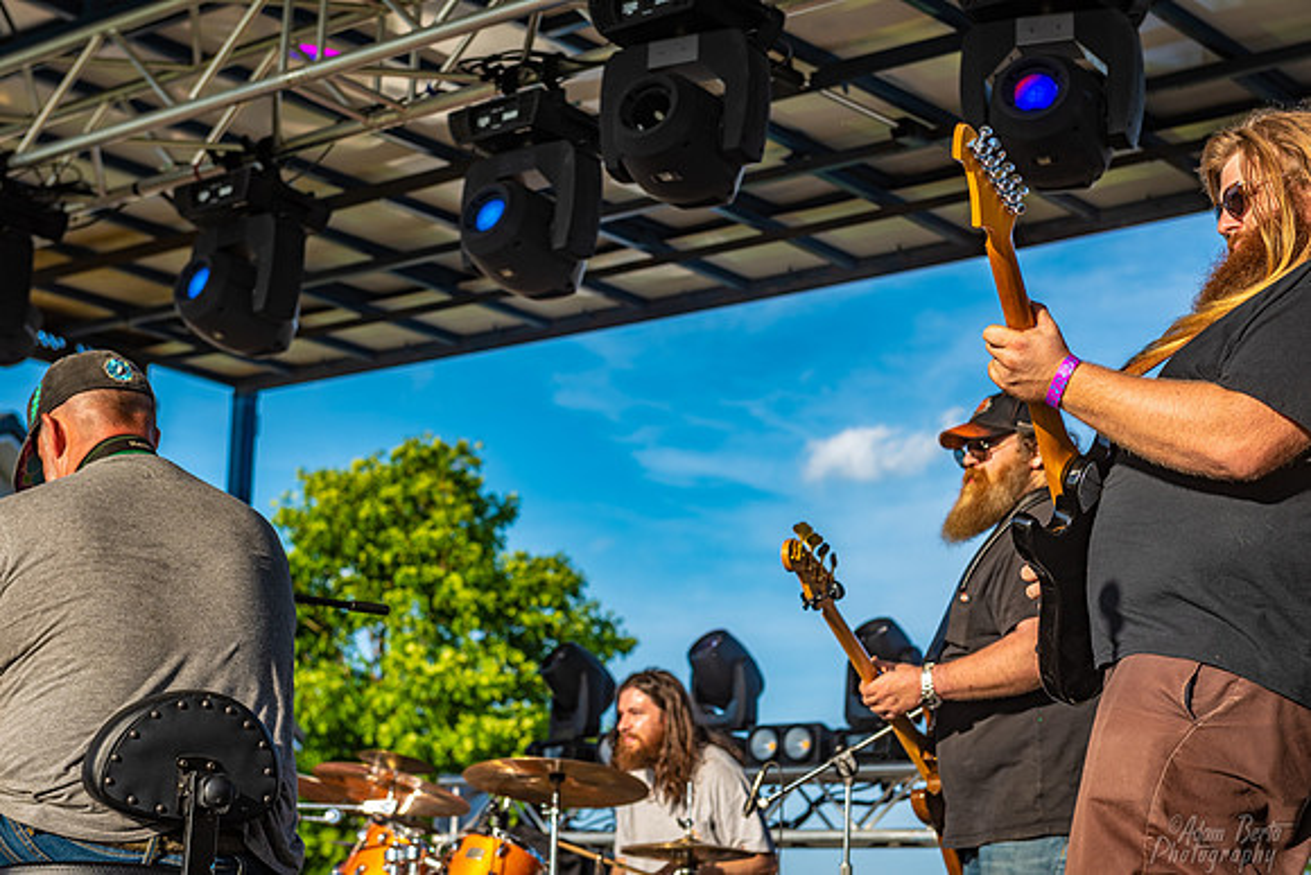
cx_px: 656
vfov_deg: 19.5
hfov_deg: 28.8
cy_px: 438
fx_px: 2550
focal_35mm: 70
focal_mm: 70
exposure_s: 1/400
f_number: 5.6
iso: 100
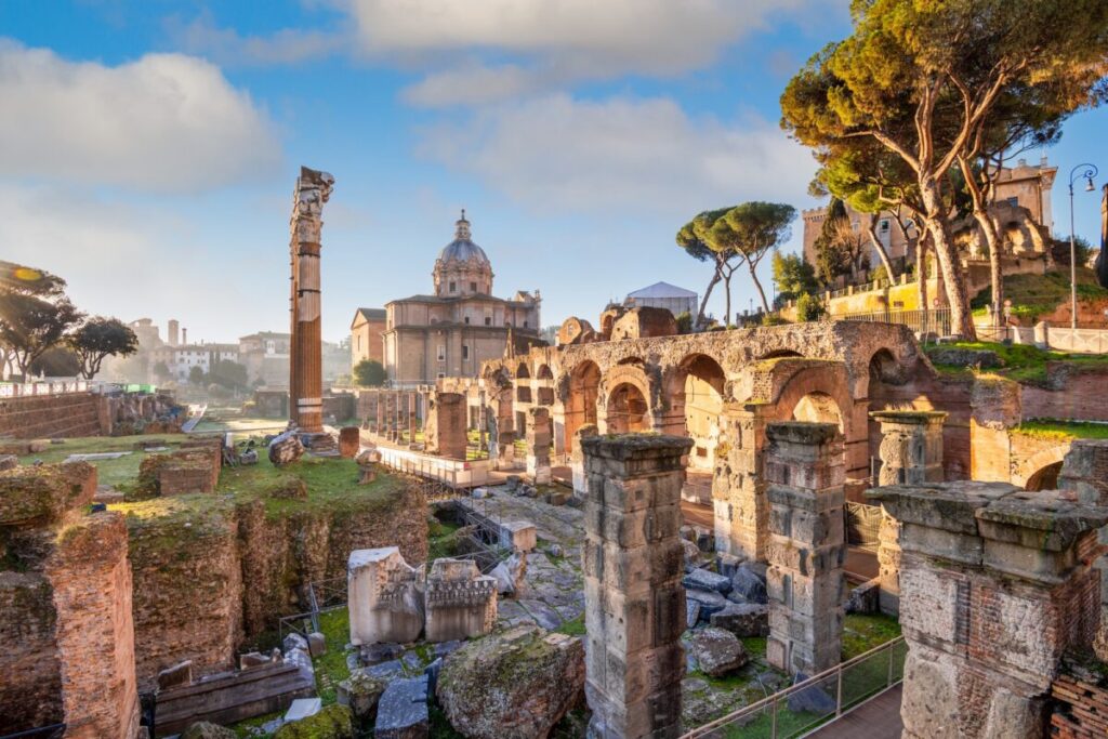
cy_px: 370
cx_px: 554
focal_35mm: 16
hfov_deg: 96.7
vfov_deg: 73.8
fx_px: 492
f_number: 8
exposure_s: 1/100
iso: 64
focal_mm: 16
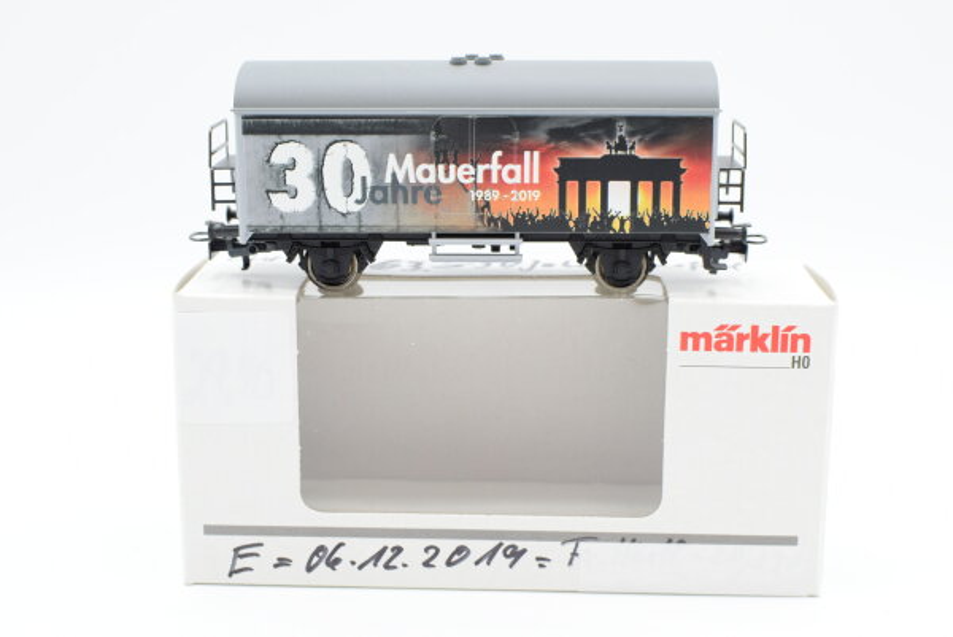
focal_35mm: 52
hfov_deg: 37.8
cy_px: 318
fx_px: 1391
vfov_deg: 25.8
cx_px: 476
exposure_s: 1/125
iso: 400
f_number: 8
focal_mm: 35
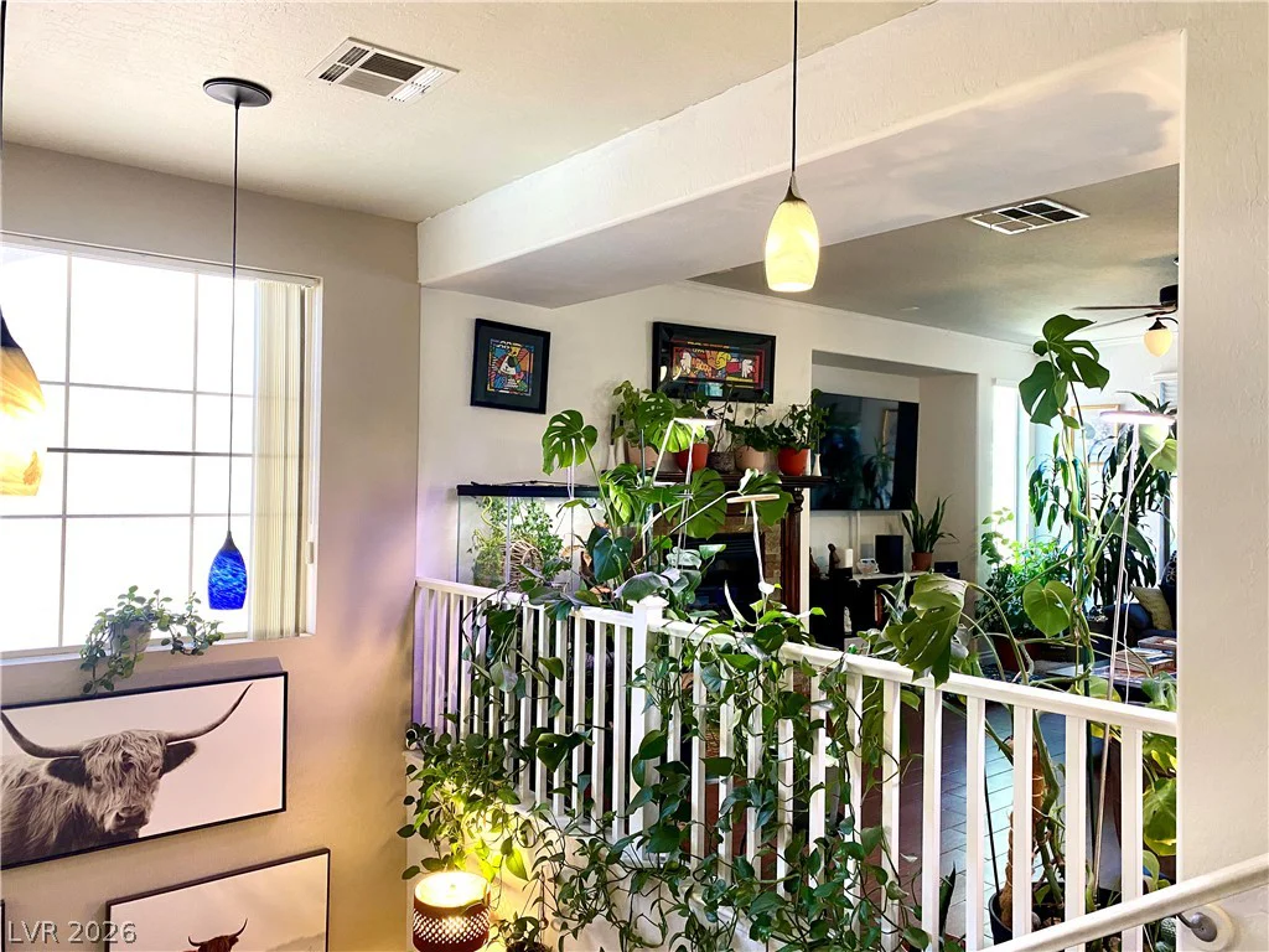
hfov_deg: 67.3
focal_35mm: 26
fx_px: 953
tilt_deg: -0.1
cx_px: 634
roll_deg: -0.4
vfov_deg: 53.1
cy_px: 476
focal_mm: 4.25
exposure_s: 1/60
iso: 100
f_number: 1.8
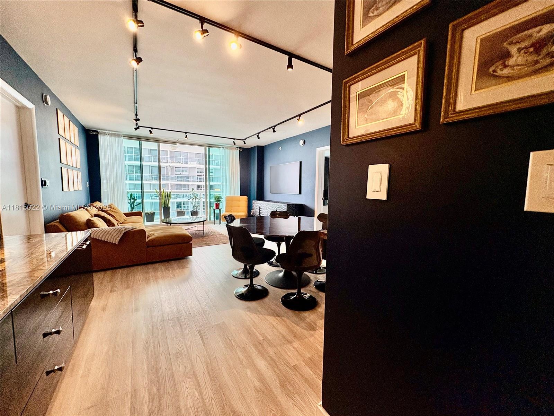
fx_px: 224
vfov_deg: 85.7
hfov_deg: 102.1
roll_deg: -0.1
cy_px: 208
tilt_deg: -5.1
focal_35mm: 14
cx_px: 277
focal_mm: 2.22
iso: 250
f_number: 2.2
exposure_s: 1/120
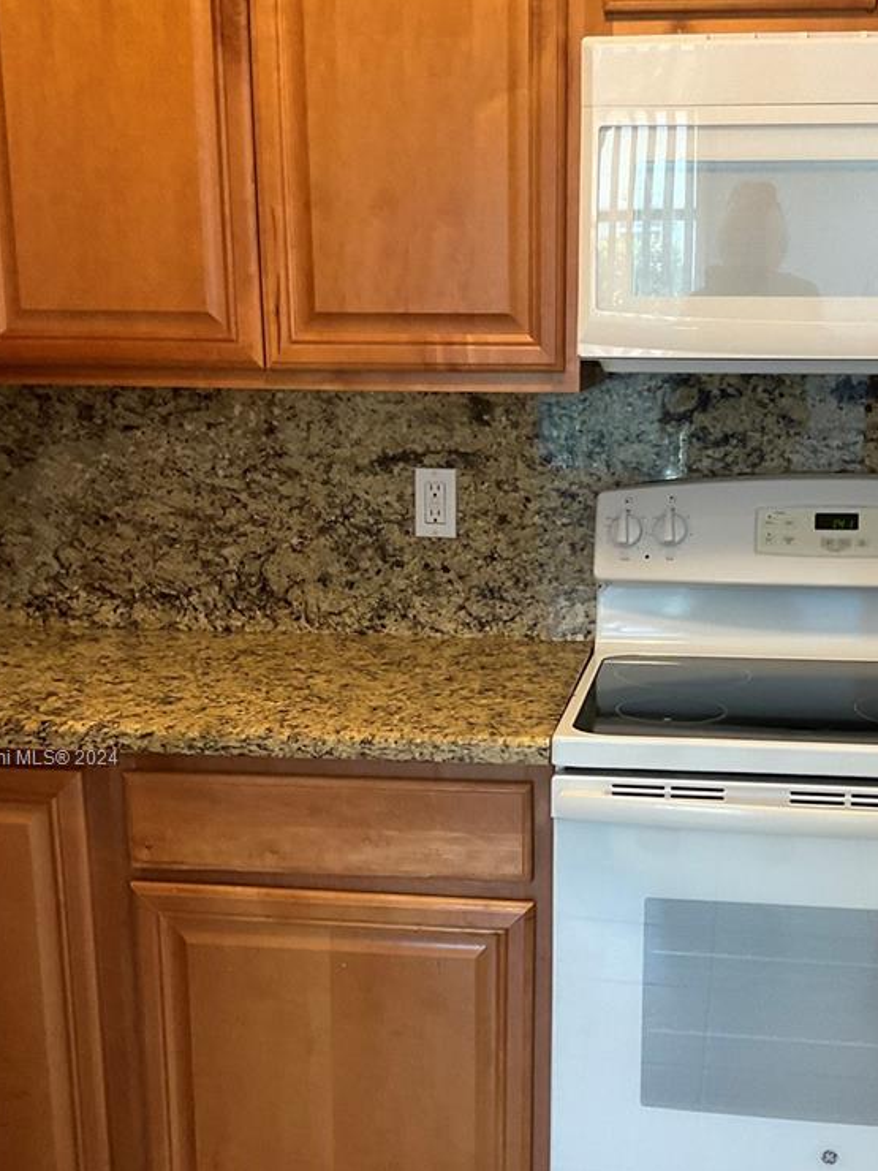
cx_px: 541
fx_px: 1589
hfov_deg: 30.8
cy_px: 760
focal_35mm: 47
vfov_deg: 40.0
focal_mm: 3
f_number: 1.8
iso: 125
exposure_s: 1/60
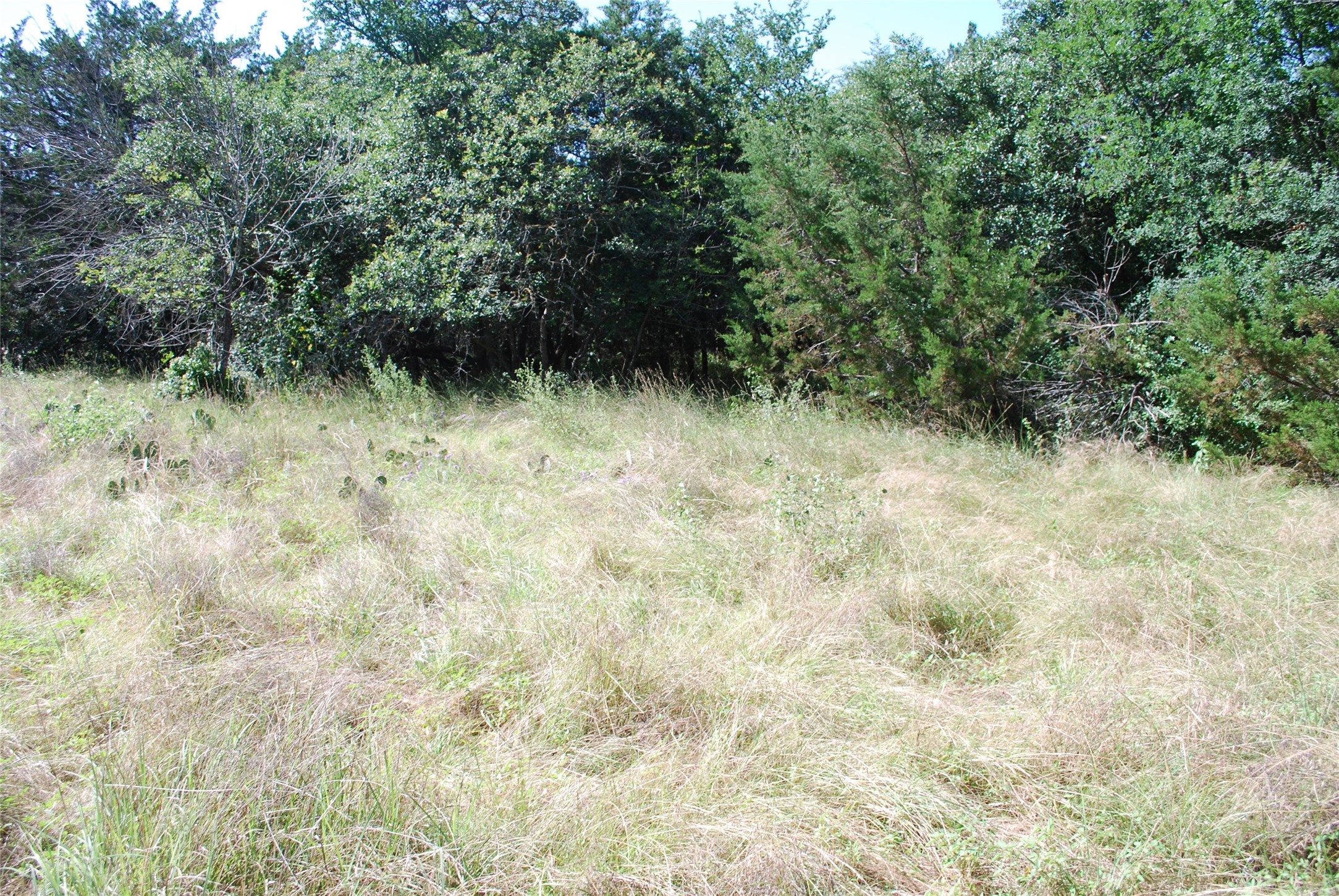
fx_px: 1005
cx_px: 670
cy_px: 448
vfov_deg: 48.0
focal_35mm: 27
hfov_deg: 67.3
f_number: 5.6
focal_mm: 18
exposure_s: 1/125
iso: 100
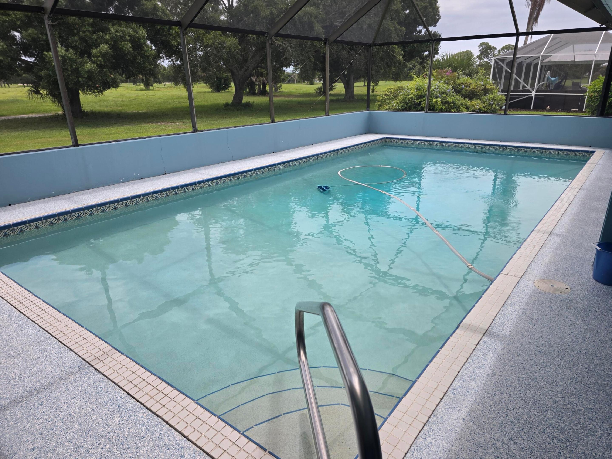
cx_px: 306
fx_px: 407
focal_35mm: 23
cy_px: 230
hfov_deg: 73.9
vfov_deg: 58.9
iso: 80
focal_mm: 6.3
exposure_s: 1/3464
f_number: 1.7
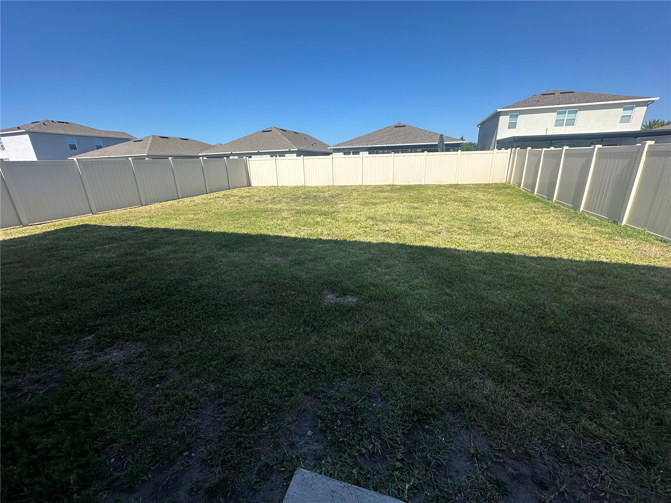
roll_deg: +1.7
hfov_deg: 102.1
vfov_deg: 85.7
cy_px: 252
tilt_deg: -18.4
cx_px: 336
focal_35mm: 14
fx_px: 271
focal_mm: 2.22
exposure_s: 1/1742
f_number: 2.2
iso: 50
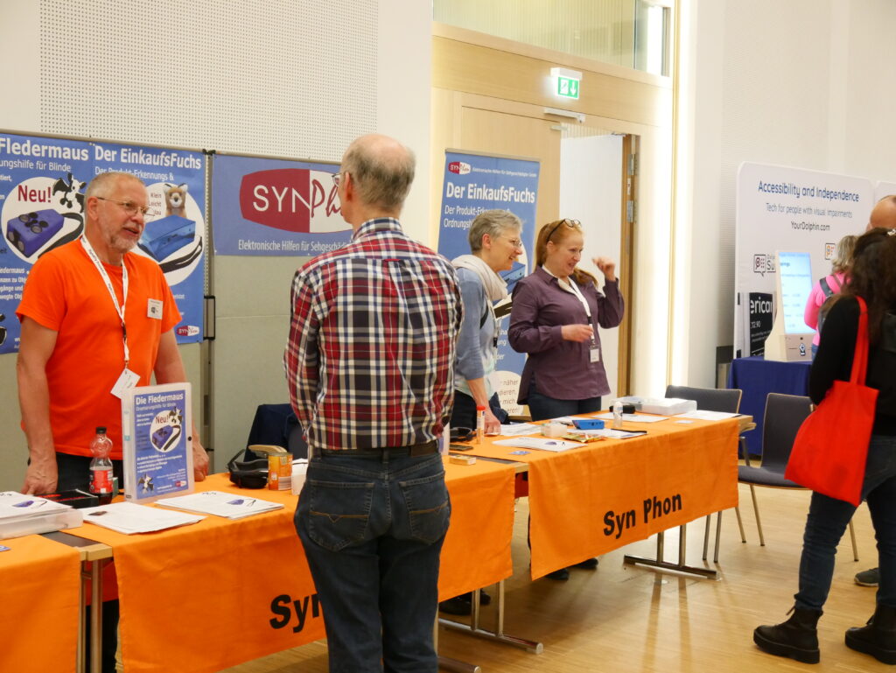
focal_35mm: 50
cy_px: 336
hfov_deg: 38.2
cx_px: 448
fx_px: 1295
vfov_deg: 29.1
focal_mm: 25
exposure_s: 1/60
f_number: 5.6
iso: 2500
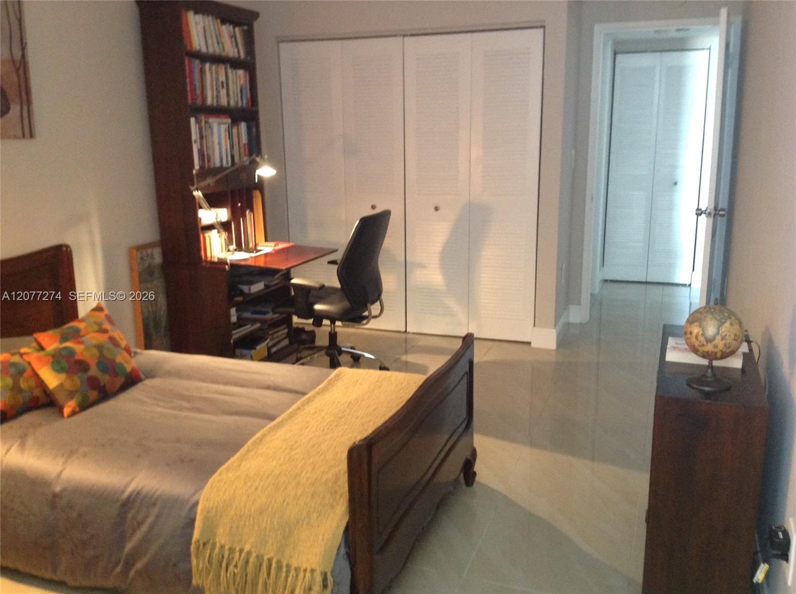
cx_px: 398
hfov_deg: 52.7
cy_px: 297
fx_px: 803
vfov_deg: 40.6
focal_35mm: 35
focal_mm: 4.28
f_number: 2.4
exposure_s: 1/15
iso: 320
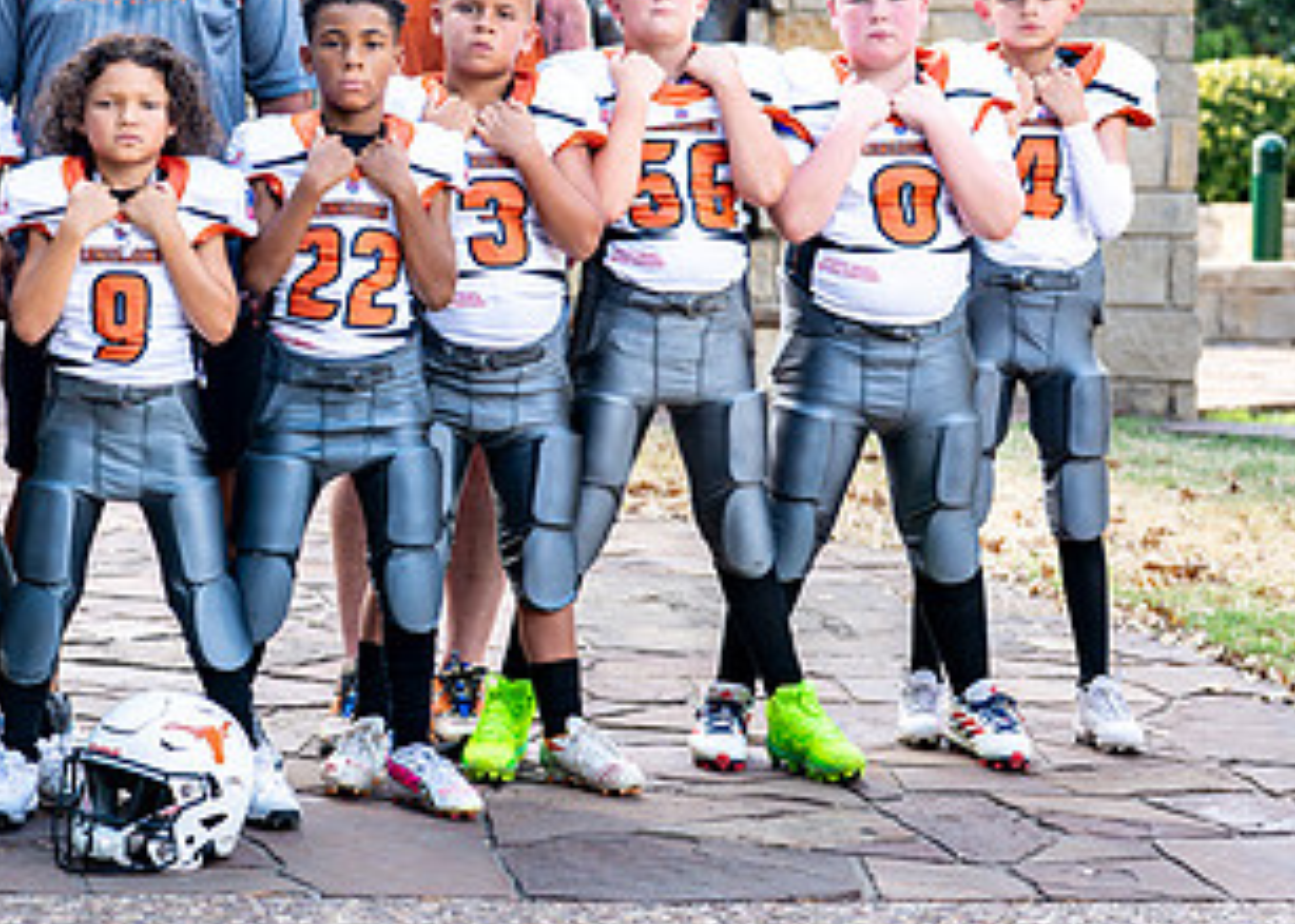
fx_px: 4669
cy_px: 274
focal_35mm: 127
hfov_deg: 15.6
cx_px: 165
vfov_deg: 11.3
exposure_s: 1/500
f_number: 2.8
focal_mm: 50
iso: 250
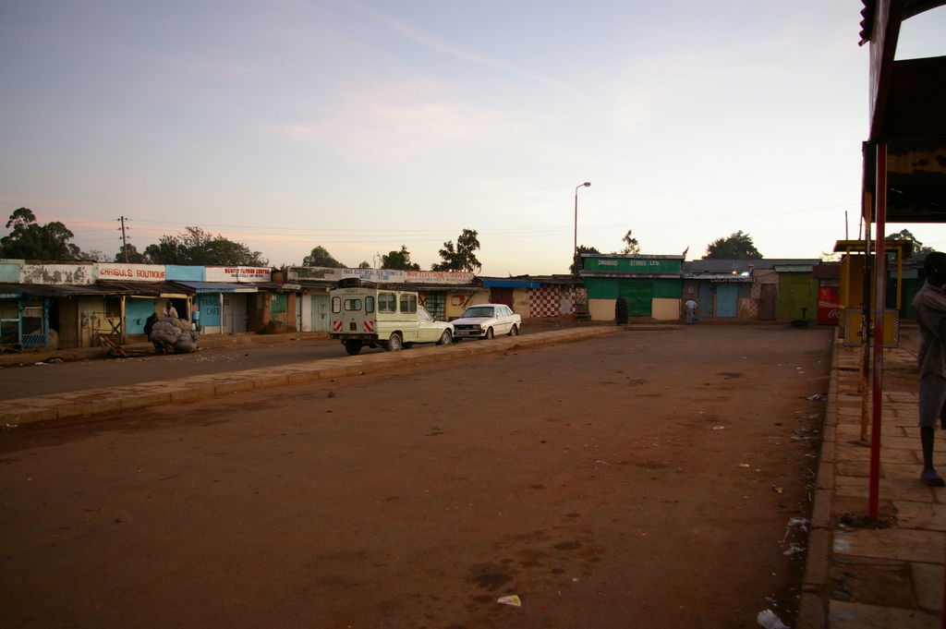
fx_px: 709
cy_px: 314
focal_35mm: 27
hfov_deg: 67.4
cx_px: 473
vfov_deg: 47.9
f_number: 3.5
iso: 400
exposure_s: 1/45
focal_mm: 18
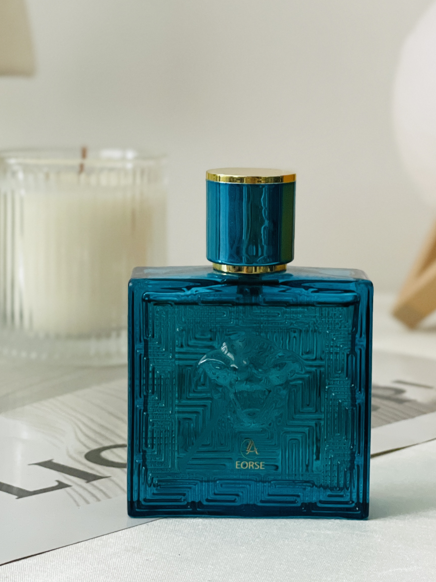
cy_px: 215
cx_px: 228
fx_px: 1528
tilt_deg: -5.3
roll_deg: -0.5
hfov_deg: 16.2
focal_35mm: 91
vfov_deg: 21.5
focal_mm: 6
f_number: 2
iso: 250
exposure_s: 1/80
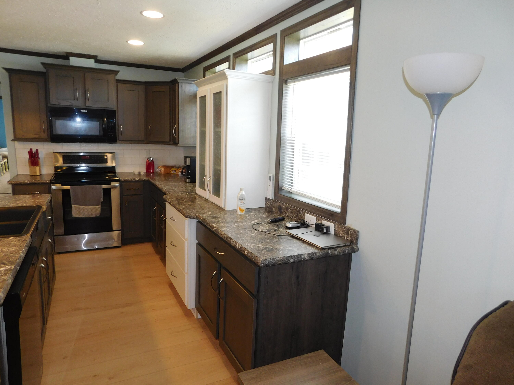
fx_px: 342
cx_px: 257
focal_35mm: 23
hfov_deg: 73.9
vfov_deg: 58.9
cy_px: 192
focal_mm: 4
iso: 140
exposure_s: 1/30
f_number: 3
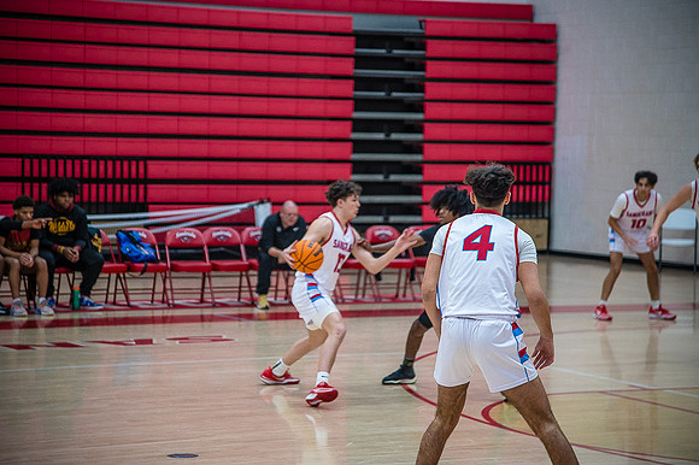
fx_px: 2173
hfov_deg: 18.3
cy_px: 232
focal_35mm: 112
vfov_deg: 12.2
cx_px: 350
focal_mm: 112
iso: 2000
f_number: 4
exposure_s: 1/320
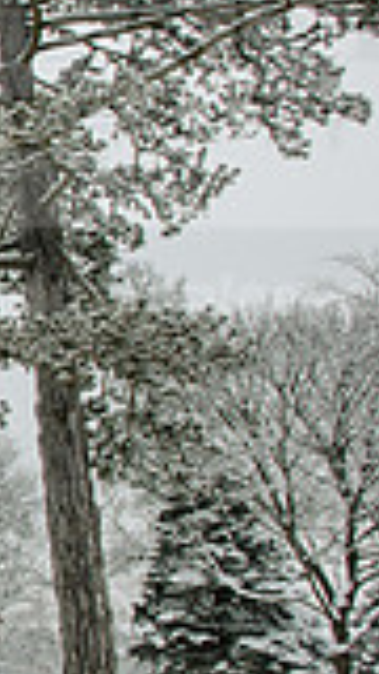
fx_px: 1286
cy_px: 385
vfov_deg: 29.3
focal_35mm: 72
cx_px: -615
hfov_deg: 12.1
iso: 250
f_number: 5
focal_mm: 19
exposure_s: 1/400
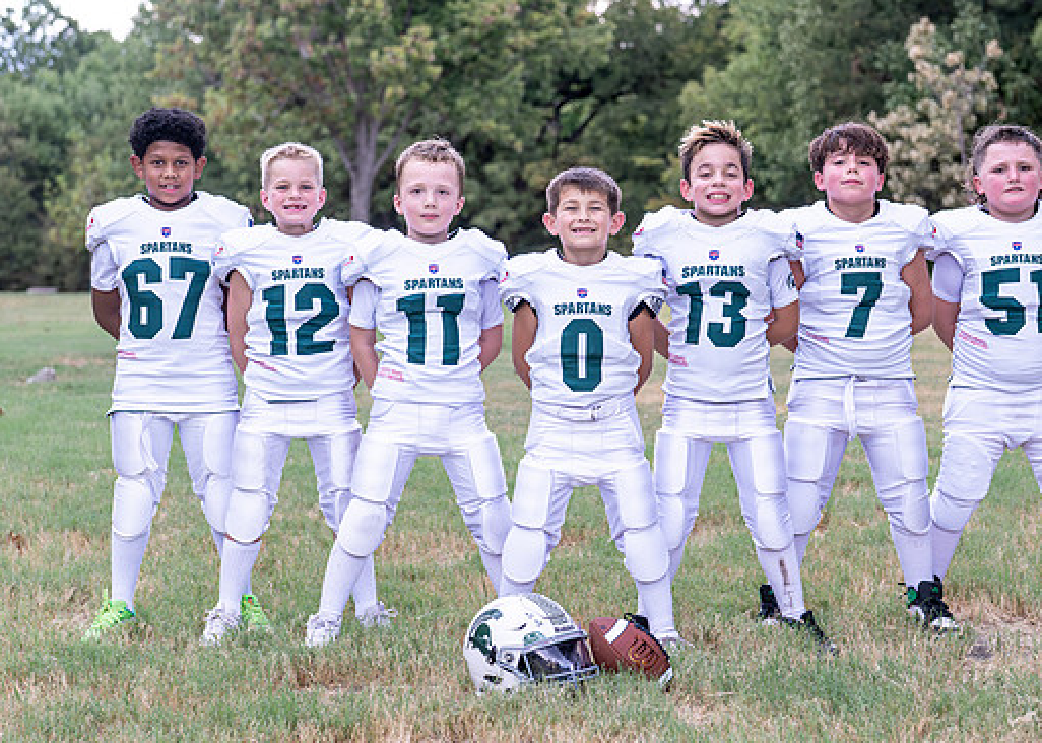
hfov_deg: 24.0
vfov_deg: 17.2
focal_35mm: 83
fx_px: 2455
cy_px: 361
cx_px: 566
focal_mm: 50
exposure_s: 1/320
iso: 800
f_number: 2.8
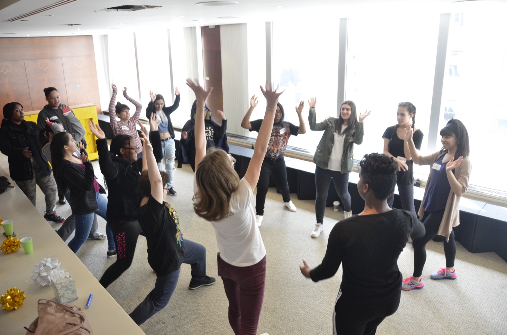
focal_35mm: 27
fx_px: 379
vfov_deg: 47.7
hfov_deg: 67.5
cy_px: 168
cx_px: 254
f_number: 3.5
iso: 1250
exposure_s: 1/60
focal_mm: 18
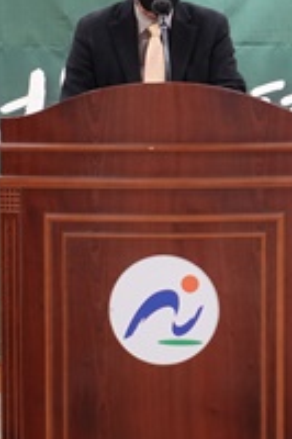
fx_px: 2133
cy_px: 214
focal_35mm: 175
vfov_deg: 11.8
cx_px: 138
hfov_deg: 7.8
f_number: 2.8
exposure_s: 1/80
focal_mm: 25.7
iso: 640
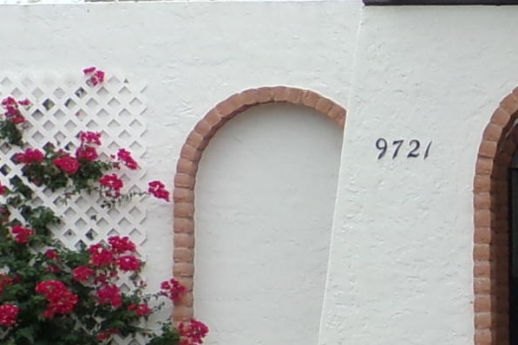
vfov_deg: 10.1
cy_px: 181
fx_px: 1957
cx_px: 587
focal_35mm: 136
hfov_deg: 14.7
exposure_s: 1/240
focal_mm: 4.7
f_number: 7.52
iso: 100
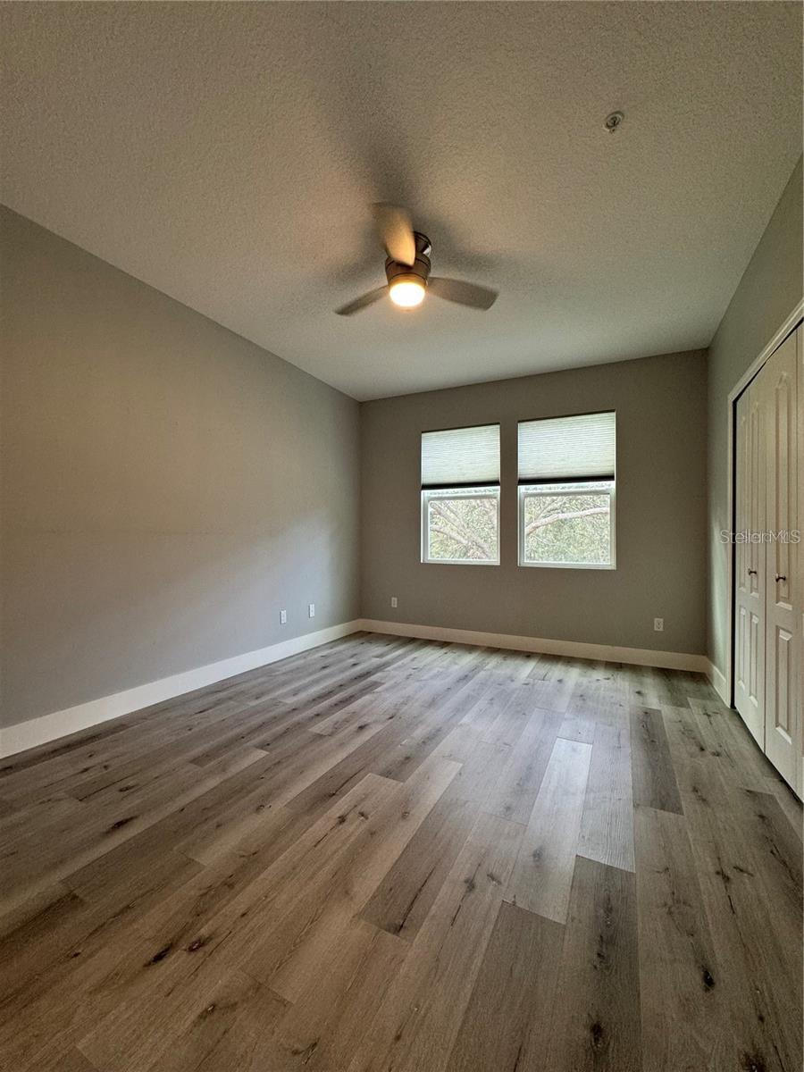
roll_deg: -1.1
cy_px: 536
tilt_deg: +1.3
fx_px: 434
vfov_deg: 102.1
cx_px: 402
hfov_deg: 85.7
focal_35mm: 14
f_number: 2.2
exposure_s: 1/120
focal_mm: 2.22
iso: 160
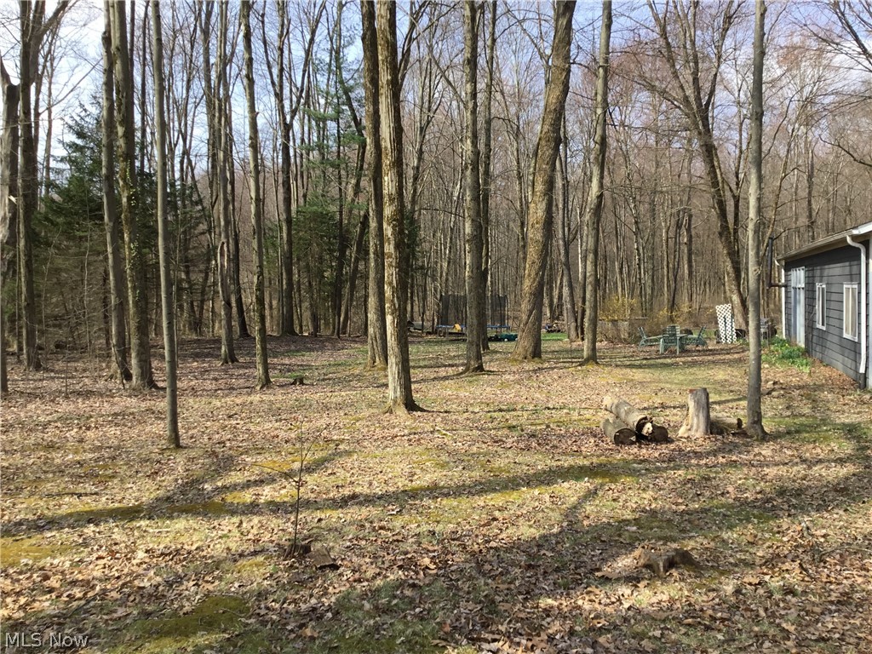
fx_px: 781
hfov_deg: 58.4
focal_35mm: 31
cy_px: 327
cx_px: 436
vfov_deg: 45.4
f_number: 2.4
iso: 25
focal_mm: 3.3
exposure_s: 1/554
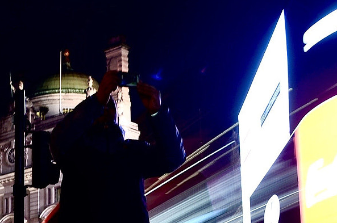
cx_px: 92
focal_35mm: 89
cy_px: 231
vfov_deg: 15.0
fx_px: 832
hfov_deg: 22.7
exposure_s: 1/1.3
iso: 100
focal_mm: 22
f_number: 3.8
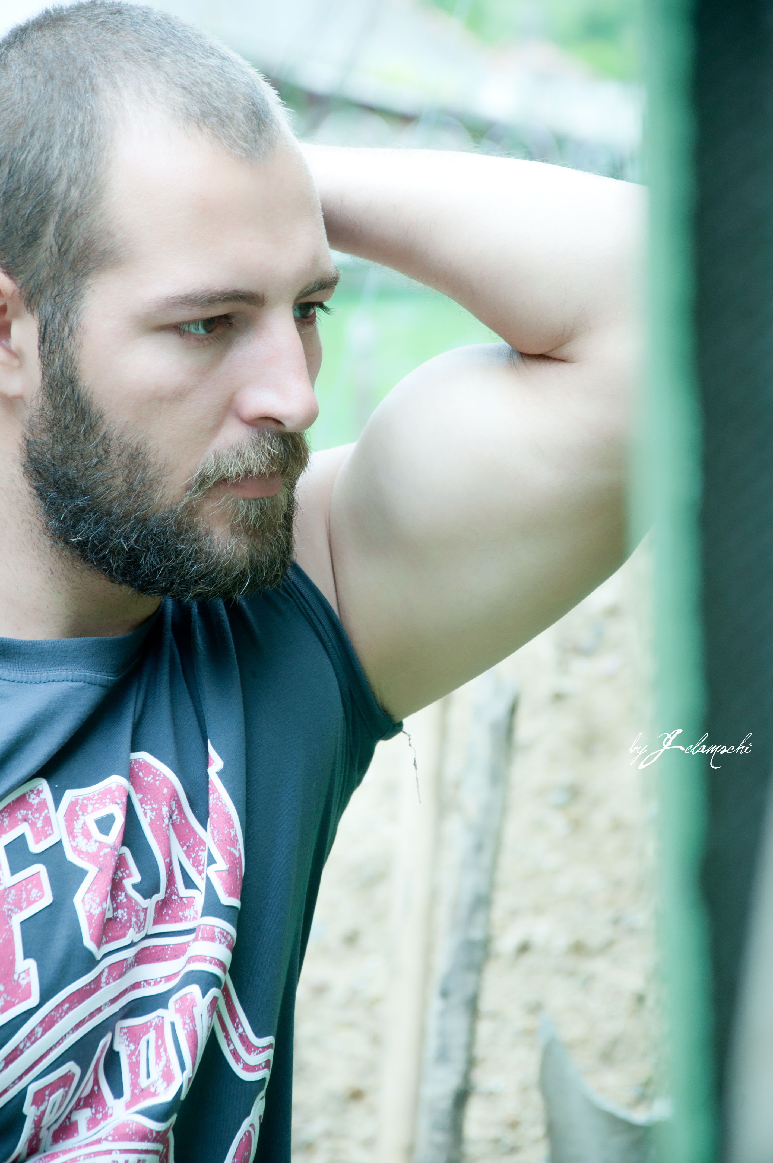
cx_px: 386
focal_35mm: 158
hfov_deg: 8.7
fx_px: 5086
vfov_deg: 13.1
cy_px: 582
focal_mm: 105
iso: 160
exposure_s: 1/100
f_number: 7.1
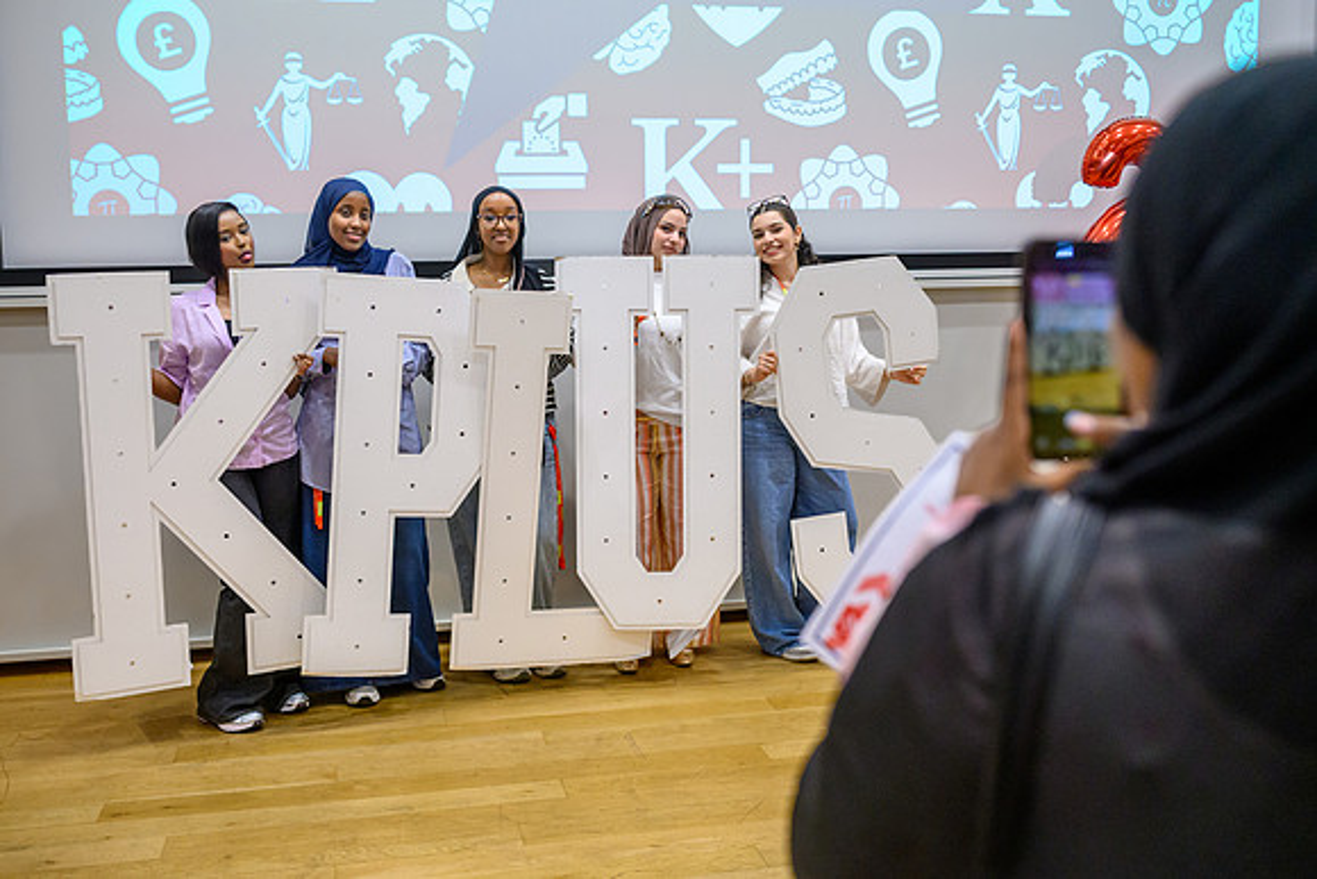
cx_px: 658
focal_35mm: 36
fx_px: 1302
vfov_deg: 37.3
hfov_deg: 53.7
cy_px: 440
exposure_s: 1/500
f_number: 2.8
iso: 5000
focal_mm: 35
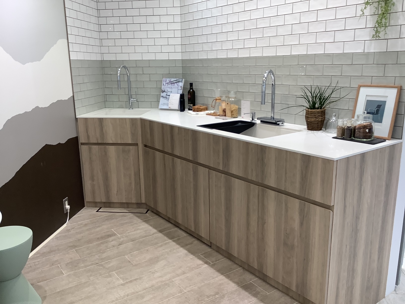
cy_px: 152
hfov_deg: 58.4
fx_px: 363
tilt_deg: -14.1
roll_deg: -0.3
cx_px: 202
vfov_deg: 45.4
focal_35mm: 31
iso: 64
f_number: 2.4
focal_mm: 3.3
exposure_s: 1/50
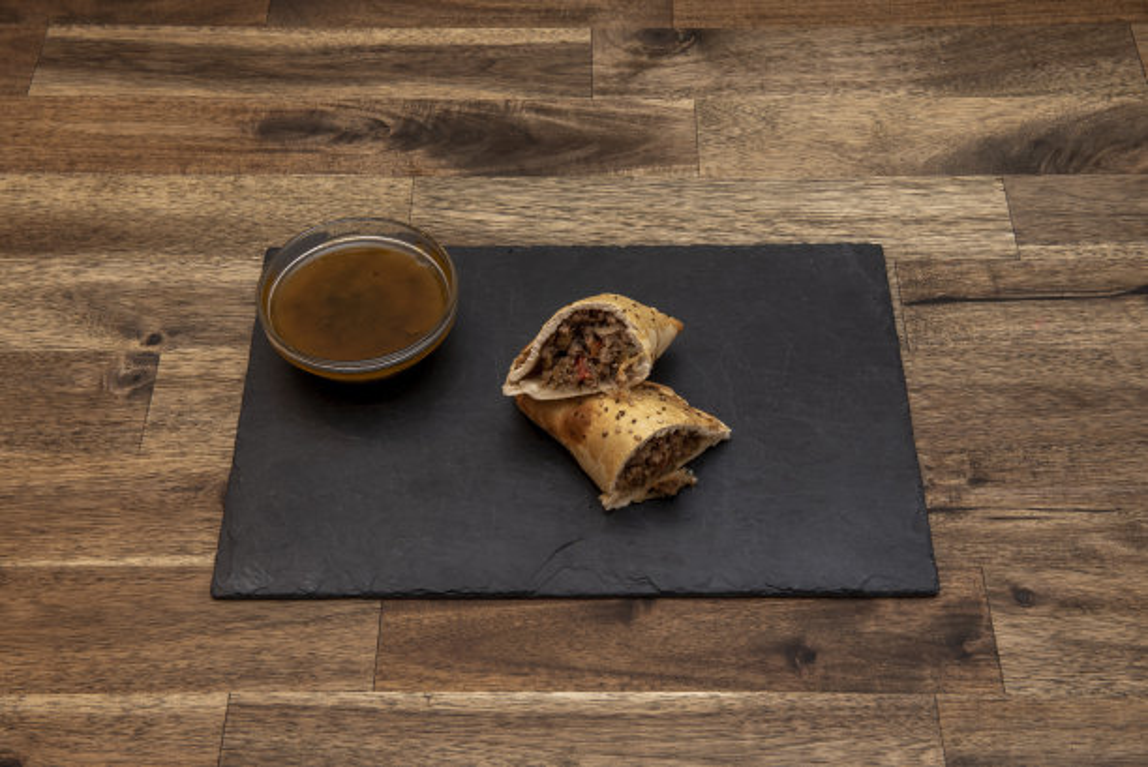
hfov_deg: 38.2
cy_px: 384
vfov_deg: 26.0
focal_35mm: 52
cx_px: 574
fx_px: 1659
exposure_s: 1/2.5
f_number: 8
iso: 250
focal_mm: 52
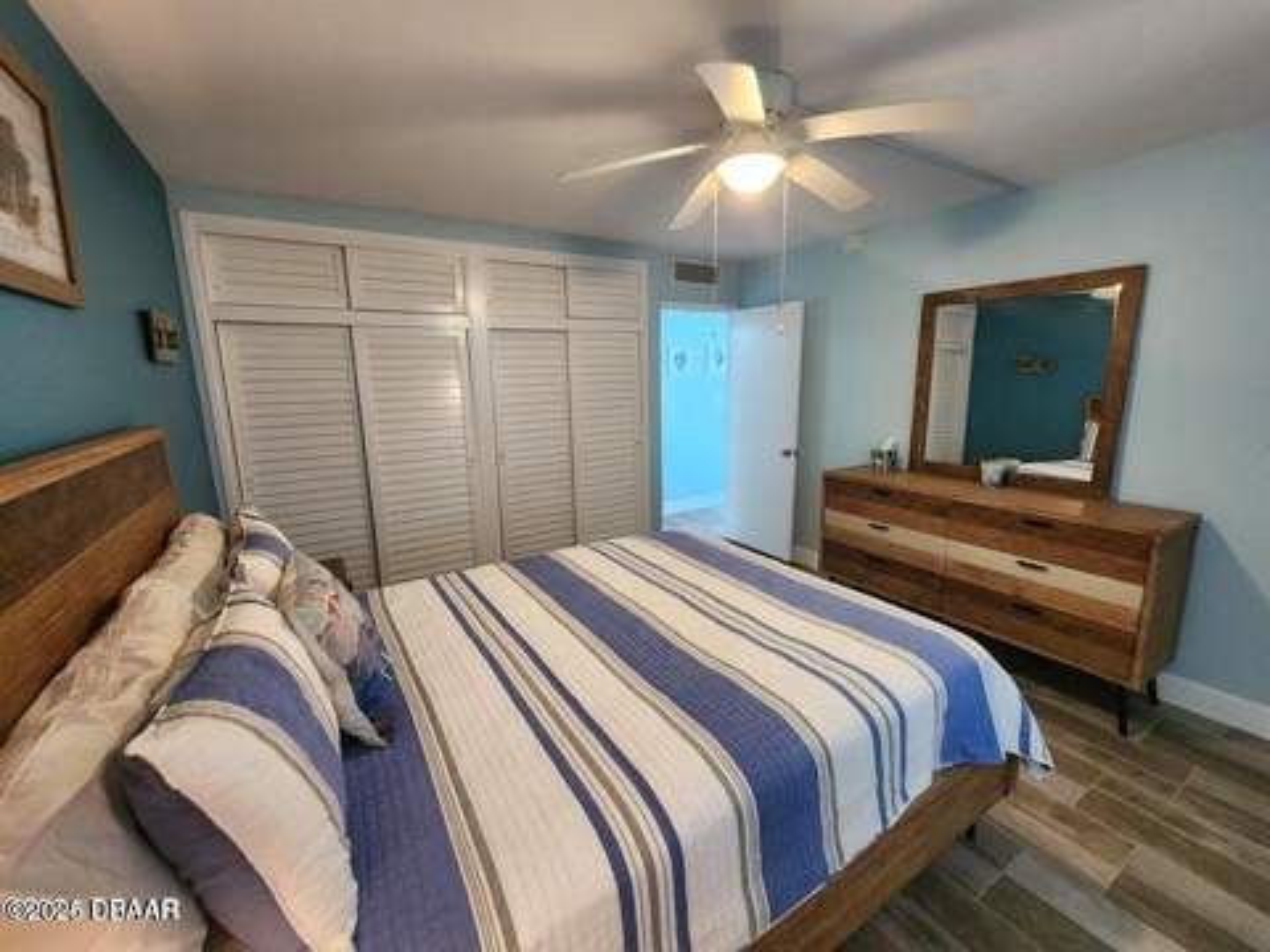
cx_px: 635
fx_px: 477
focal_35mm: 13
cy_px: 476
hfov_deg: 106.2
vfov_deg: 89.9
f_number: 2.2
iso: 320
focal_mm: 2.2
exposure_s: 1/30
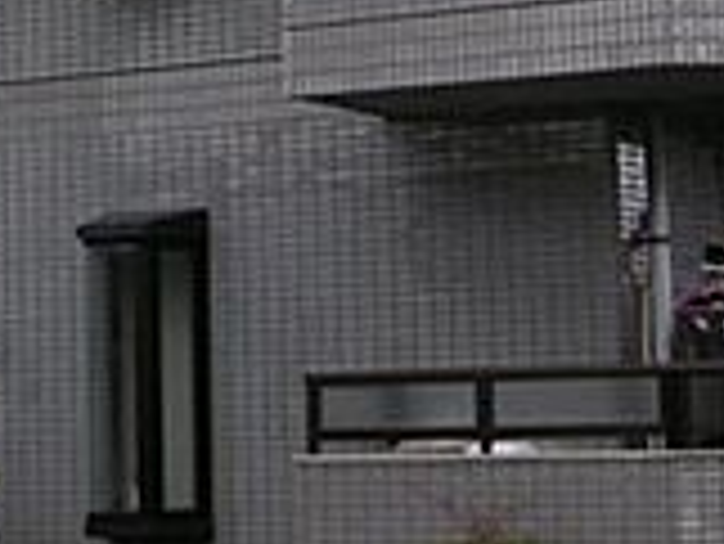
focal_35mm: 138
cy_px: -58
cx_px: 130
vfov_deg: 10.6
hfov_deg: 14.2
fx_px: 2888
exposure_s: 1/500
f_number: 2.8
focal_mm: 6.1
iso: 50
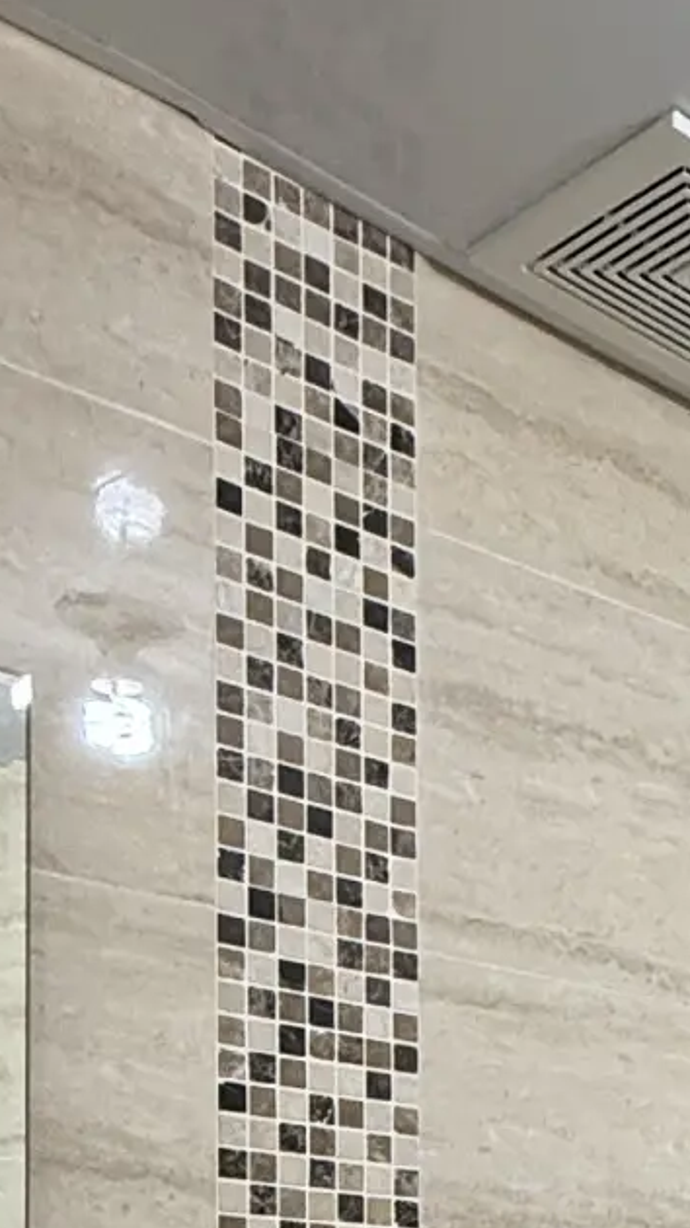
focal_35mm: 62
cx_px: 971
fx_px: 2018
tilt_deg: -1.4
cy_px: 1491
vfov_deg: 29.0
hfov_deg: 17.8
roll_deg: +0.8
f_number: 2.2
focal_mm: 2.22
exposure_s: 1/60
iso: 200
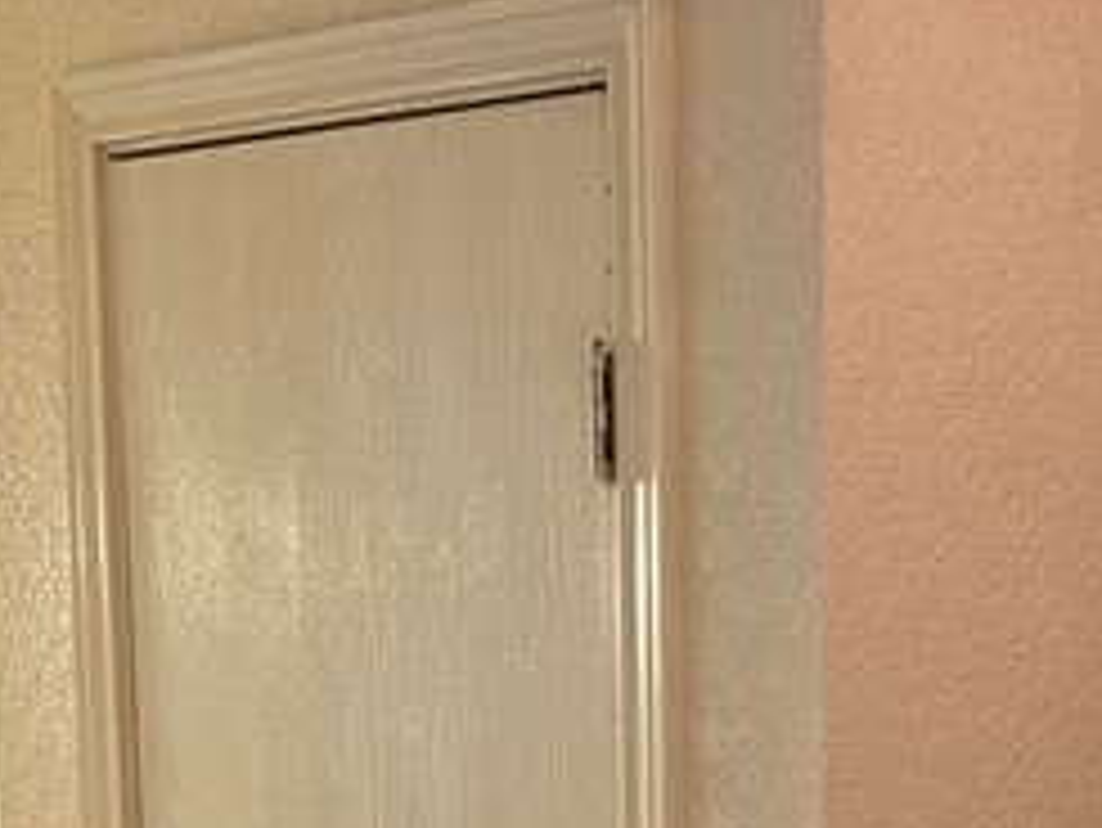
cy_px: 1318
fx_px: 3058
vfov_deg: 14.2
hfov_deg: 19.6
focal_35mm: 96
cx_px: 1187
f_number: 1.8
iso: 125
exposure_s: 1/24
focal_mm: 5.4
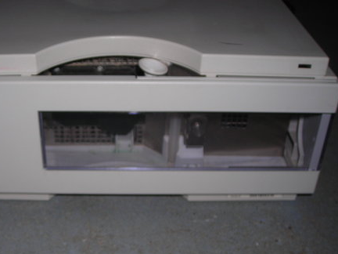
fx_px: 537
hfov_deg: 34.7
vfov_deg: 26.5
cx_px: 117
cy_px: 158
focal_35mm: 55
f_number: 6.6
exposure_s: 1/60.1
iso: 50
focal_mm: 6.8
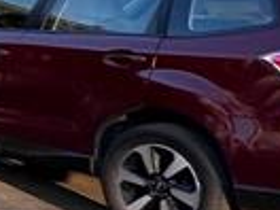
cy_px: 13
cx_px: -776
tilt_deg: -2.3
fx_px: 882
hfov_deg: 8.8
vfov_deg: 13.4
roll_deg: -0.8
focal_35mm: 109
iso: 40
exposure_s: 1/578
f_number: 2.2
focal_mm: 2.22
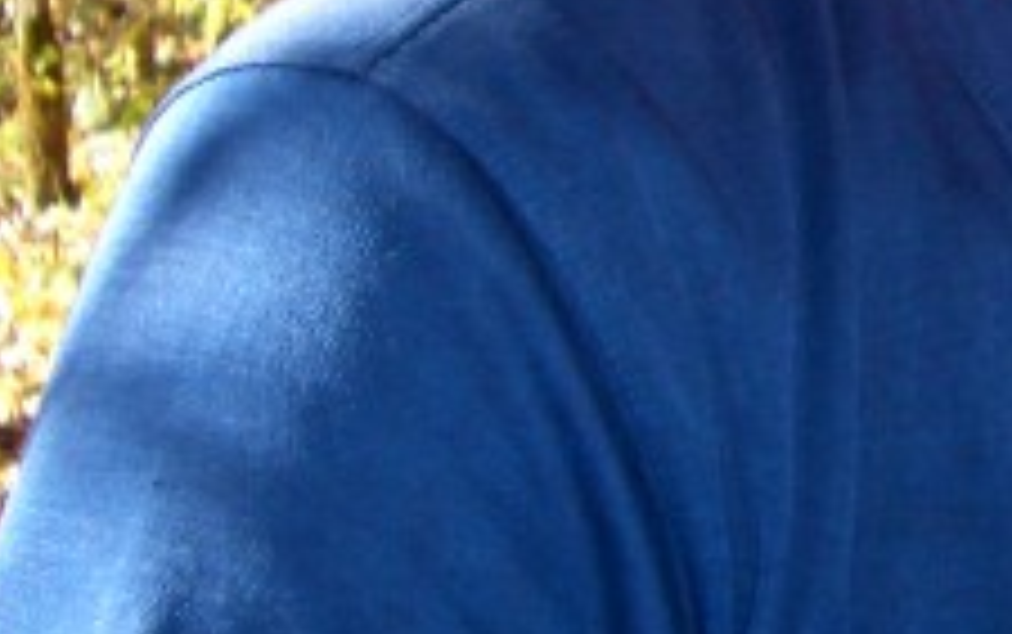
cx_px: 1318
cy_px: -364
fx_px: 3643
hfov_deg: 15.1
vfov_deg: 9.6
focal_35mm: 132
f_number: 2.6
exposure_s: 1/100
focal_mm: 5.8
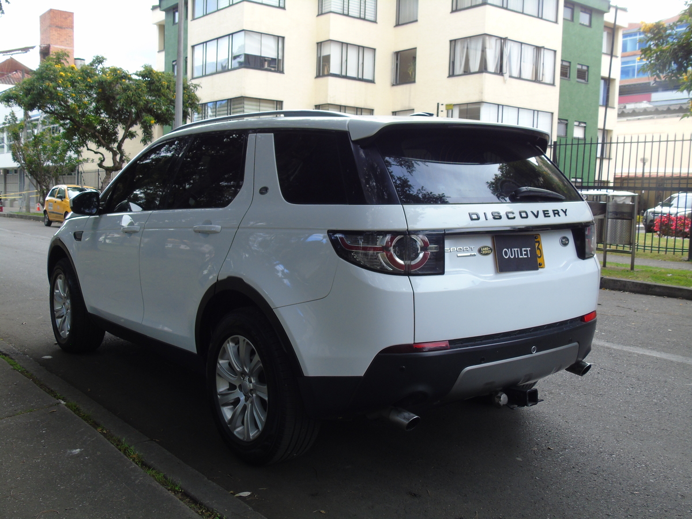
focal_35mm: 34
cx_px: 346
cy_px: 260
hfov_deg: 54.0
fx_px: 680
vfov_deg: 41.8
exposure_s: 1/100
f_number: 3.8
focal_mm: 6.1
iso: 80
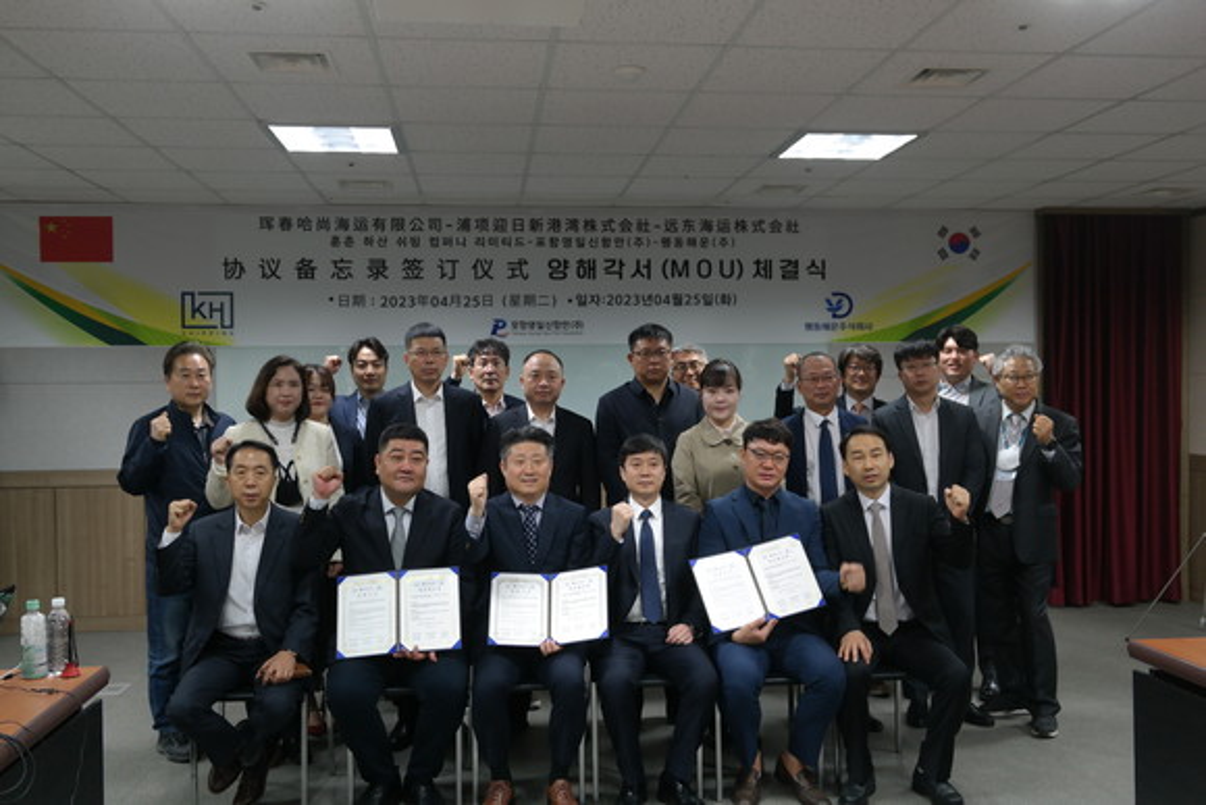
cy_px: 402
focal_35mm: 33
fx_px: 1106
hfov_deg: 57.2
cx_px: 603
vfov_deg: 40.0
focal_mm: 22
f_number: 3.5
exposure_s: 1/40
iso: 800
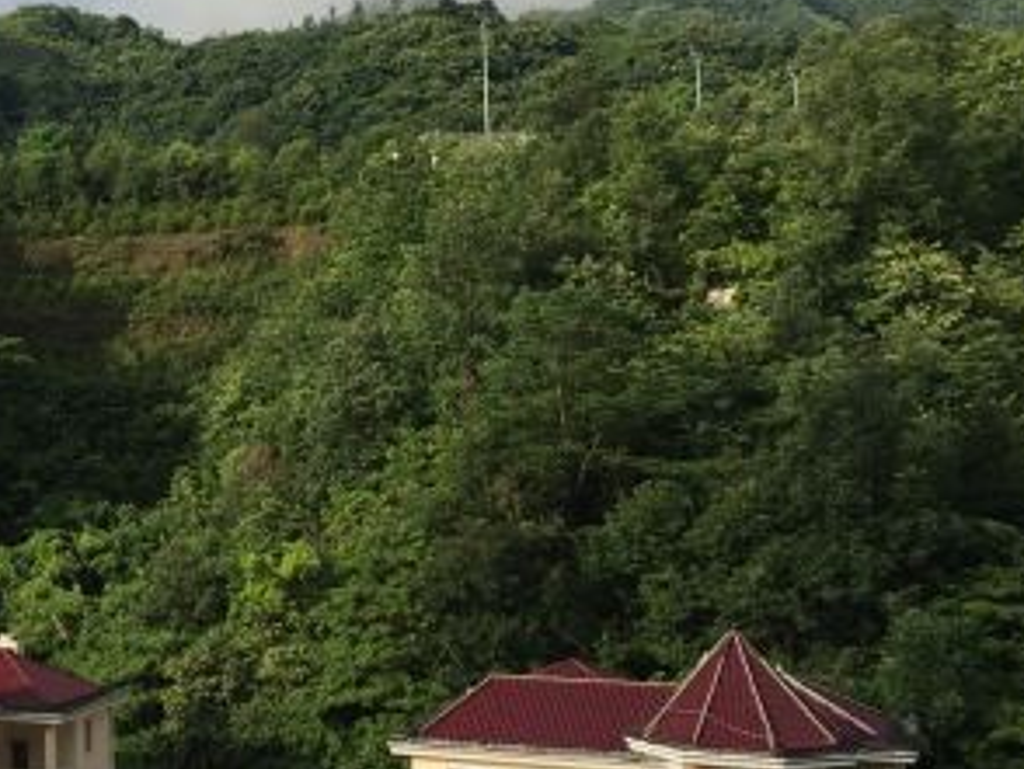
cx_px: -101
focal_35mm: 69
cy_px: 190
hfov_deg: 26.0
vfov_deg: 21.2
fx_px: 2043
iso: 25
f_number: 2.2
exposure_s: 1/1040
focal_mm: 4.15
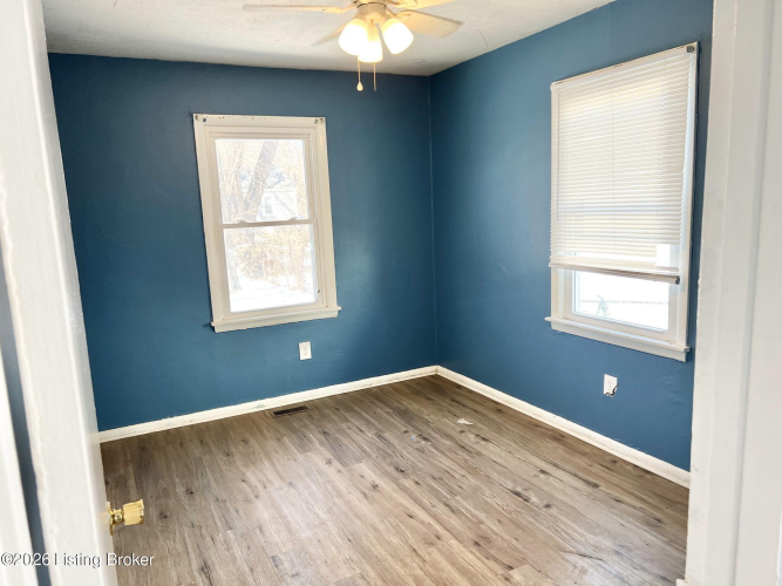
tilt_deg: -10.1
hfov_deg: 67.3
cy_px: 293
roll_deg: +2.9
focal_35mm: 26
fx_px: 587
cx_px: 391
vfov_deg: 53.0
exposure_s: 1/120
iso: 80
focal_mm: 5.7
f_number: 1.5
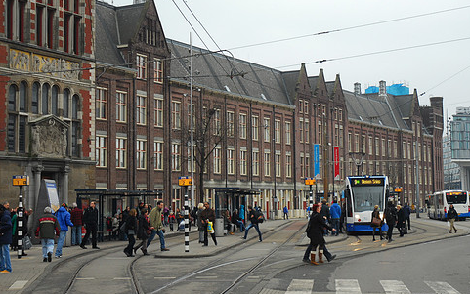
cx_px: 258
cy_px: 122
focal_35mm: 65
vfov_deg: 20.1
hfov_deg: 31.7
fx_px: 828
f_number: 4.2
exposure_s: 1/80
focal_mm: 35
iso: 200
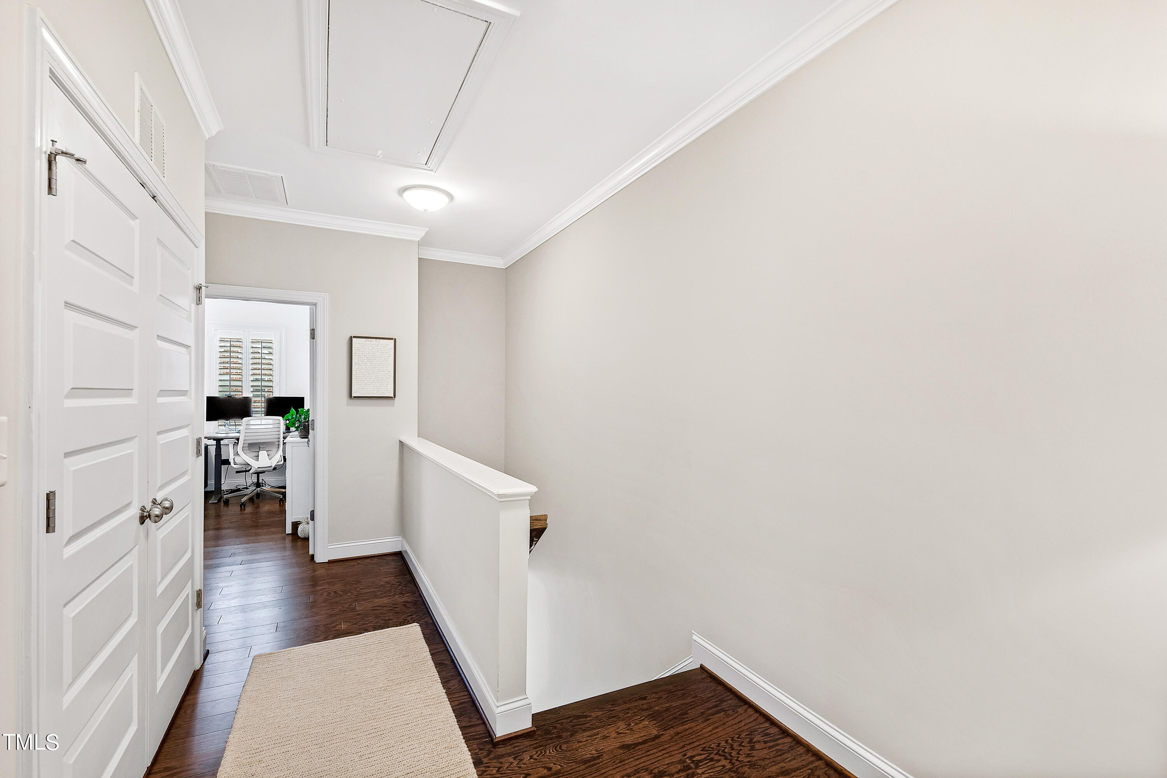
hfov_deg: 100.4
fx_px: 486
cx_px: 584
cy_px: 389
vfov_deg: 77.3
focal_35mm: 15
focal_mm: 10
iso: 100
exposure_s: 1
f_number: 9
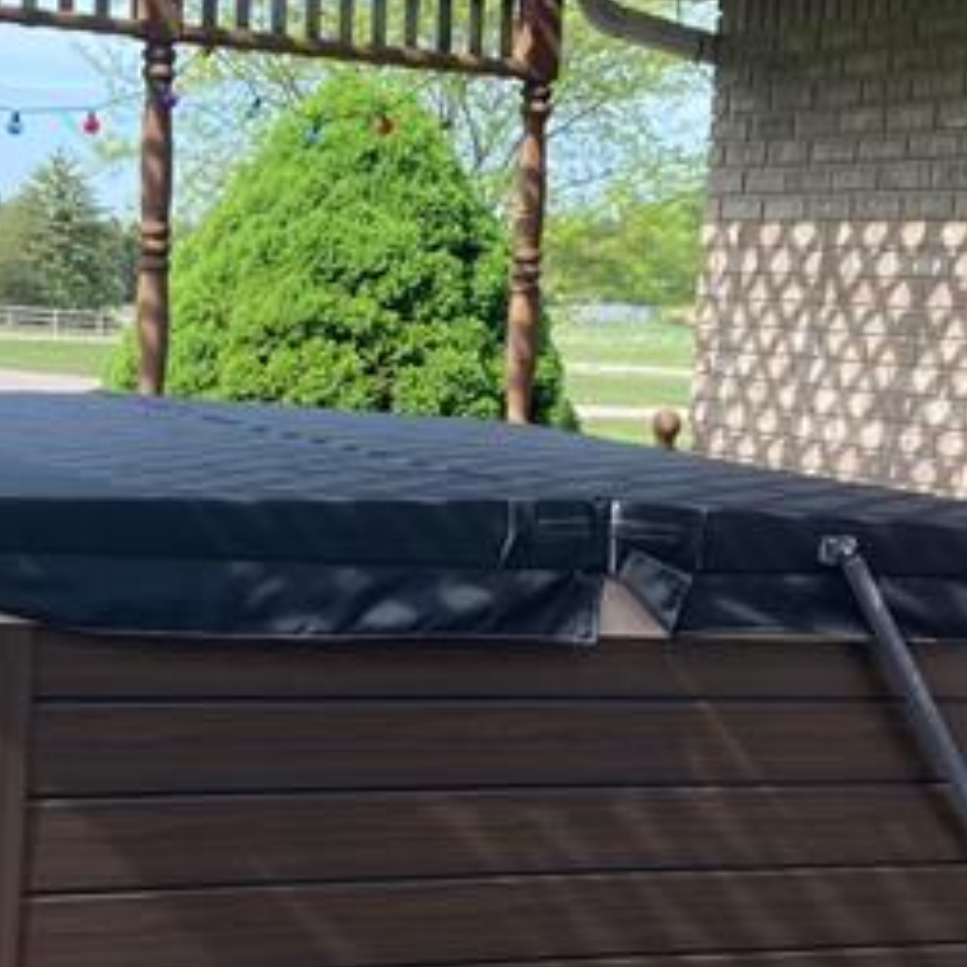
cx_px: 417
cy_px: 692
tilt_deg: -9.9
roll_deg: -4.2
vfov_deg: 22.9
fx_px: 2370
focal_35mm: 75
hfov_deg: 23.0
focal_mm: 3.99
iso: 20
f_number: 1.8
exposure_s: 1/546
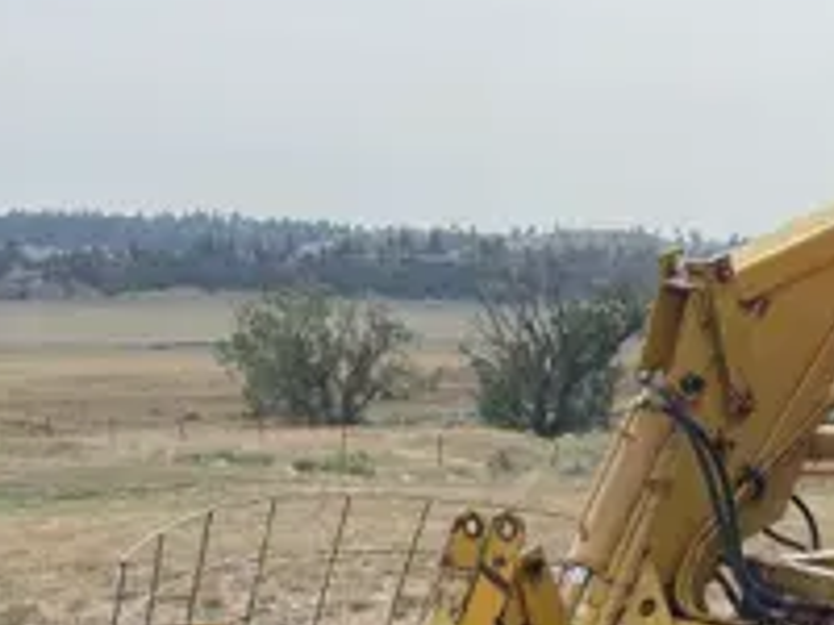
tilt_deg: -12.2
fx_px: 2000
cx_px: 1159
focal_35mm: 83
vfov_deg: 17.1
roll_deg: +0.9
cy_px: 733
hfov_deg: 20.9
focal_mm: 5.1
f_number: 1.6
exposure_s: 1/2545
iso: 32
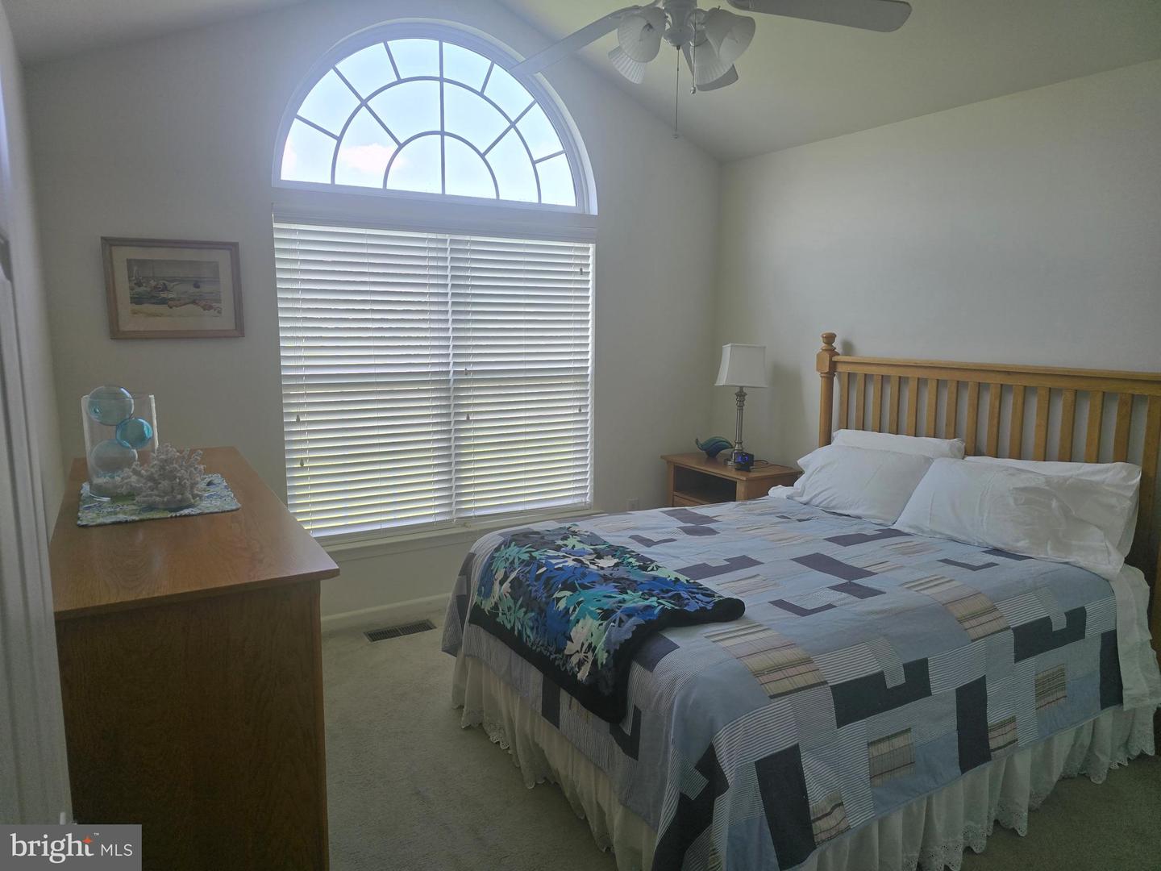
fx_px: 771
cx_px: 580
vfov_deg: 58.9
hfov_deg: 73.9
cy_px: 436
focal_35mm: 23
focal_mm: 6.3
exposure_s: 1/180
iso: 32
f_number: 1.7
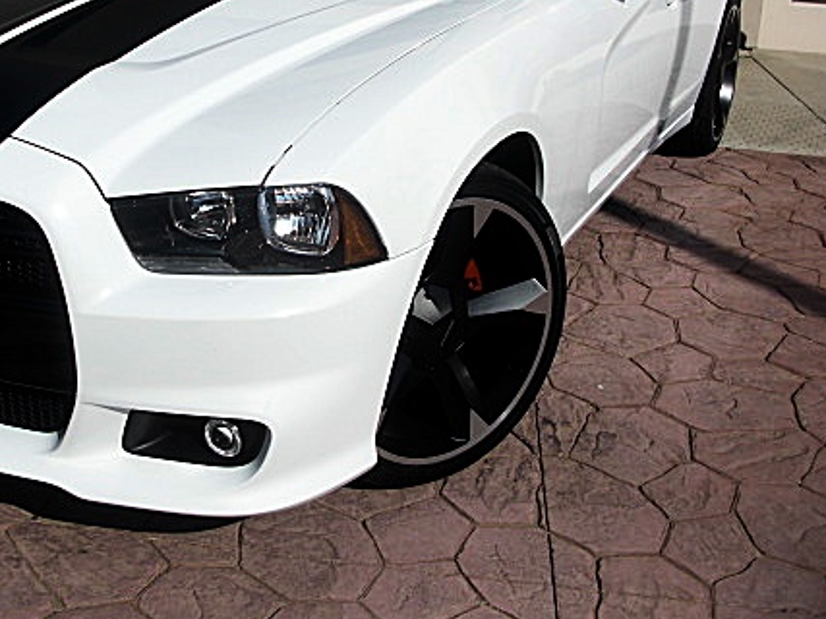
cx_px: 232
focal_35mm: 54
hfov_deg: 35.0
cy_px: 168
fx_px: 1288
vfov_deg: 26.7
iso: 50
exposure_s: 1/320
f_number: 7.9
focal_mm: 6.3
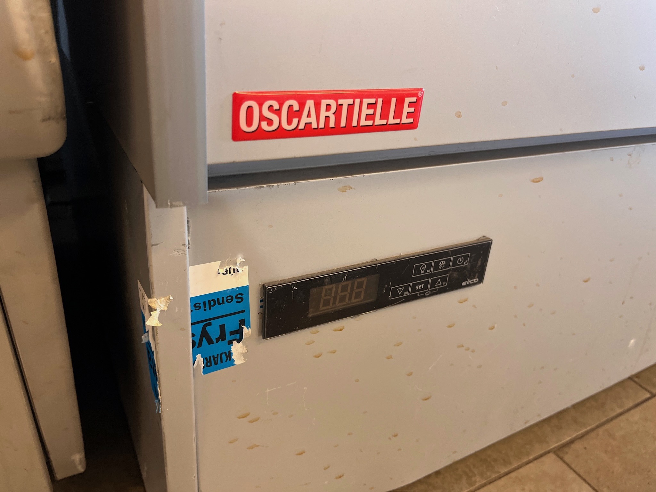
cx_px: 328
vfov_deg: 53.1
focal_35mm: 26
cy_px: 246
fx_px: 493
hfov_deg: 67.3
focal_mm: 5.1
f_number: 1.6
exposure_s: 1/50
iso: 200
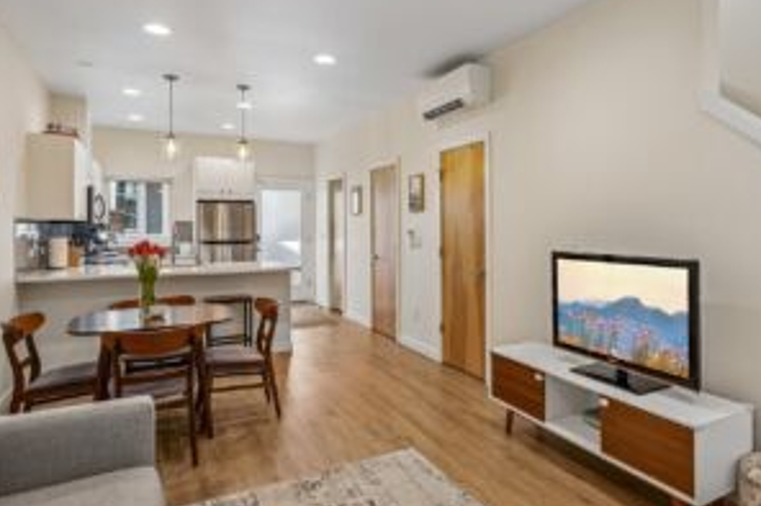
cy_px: 227
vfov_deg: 55.0
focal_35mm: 23
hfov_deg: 75.1
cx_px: 463
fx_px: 486
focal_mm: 17
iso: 400
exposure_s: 1/10
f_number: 8
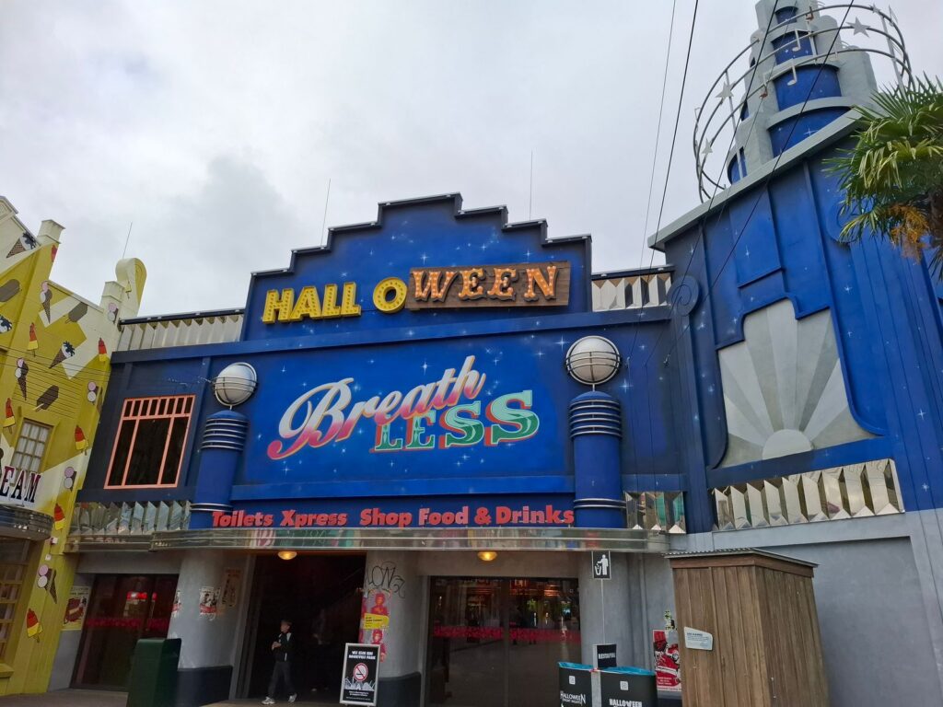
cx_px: 472
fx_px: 627
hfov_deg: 73.9
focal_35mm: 23
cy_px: 354
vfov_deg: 58.9
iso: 50
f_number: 1.8
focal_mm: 5.54
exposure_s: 1/1401
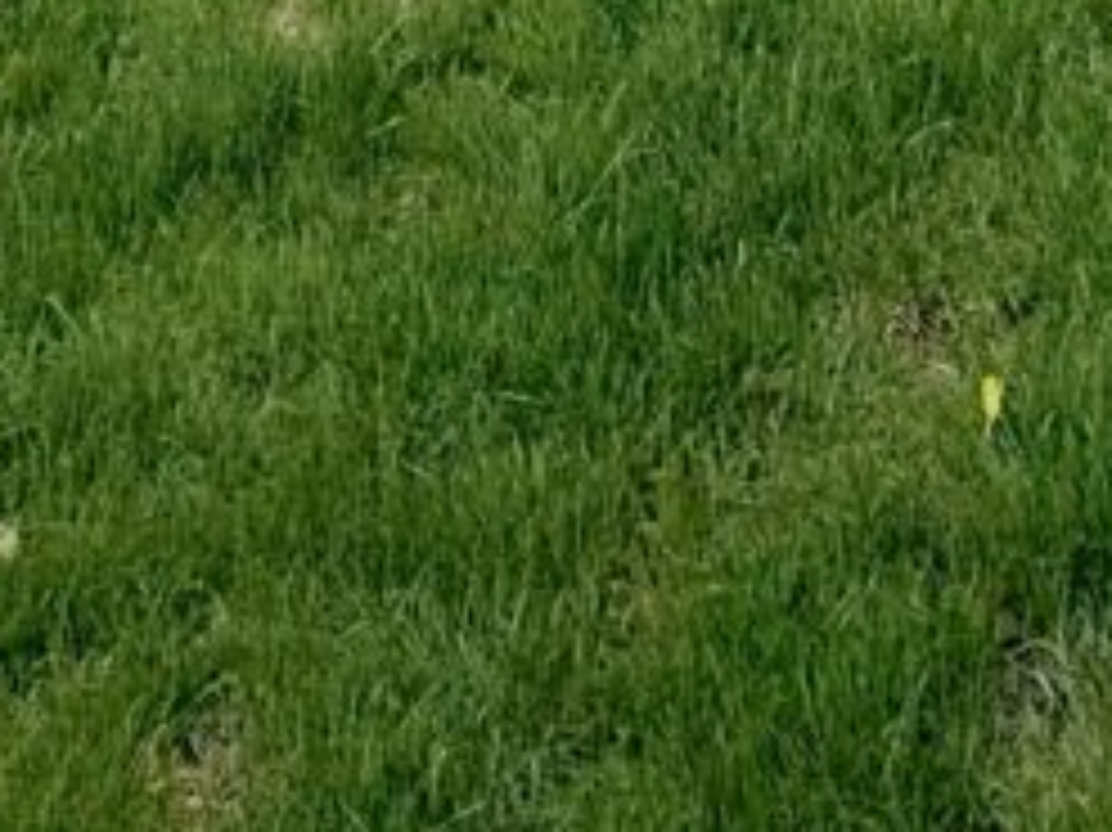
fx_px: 2793
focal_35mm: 87
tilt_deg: +2.5
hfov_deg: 22.4
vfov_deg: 12.2
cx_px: 801
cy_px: -1354
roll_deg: +0.5
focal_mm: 2.22
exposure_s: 1/502
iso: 50
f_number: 2.2
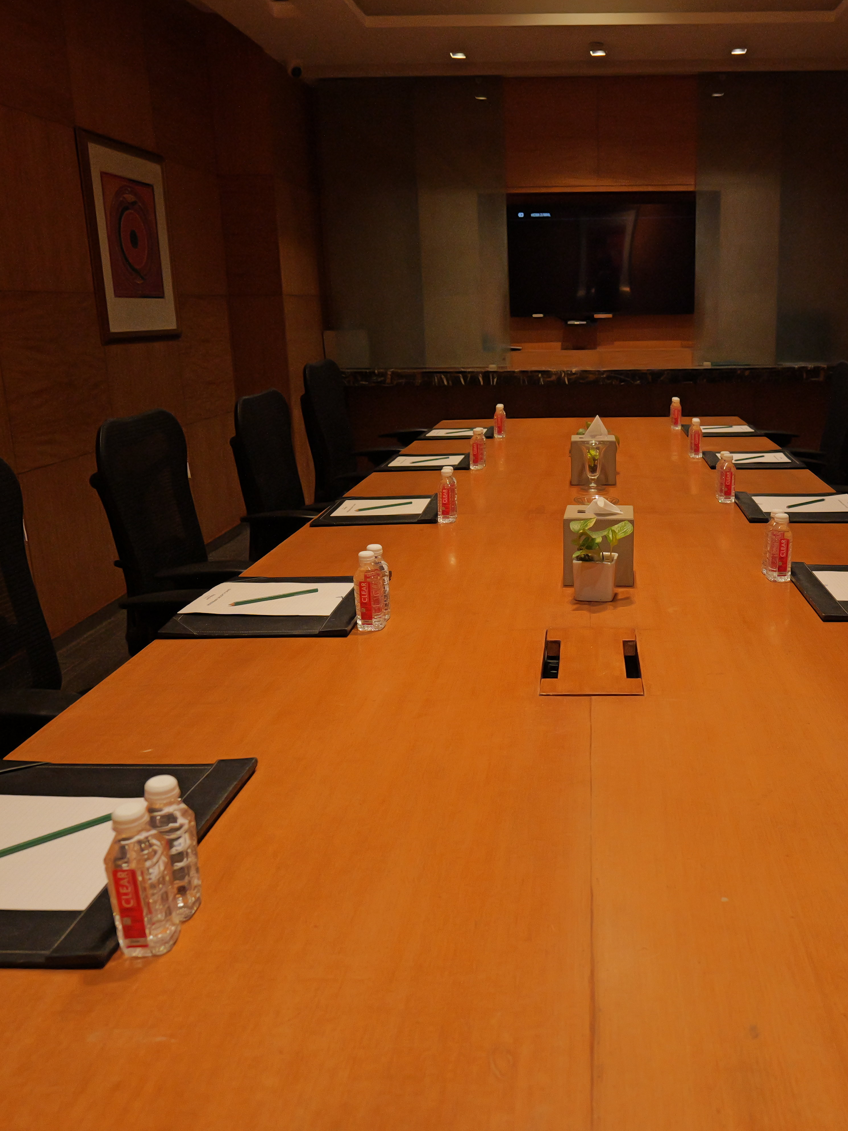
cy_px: 563
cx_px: 594
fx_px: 947
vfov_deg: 61.7
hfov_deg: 47.1
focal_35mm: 29
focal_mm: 20
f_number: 5
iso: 4000
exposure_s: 1/200
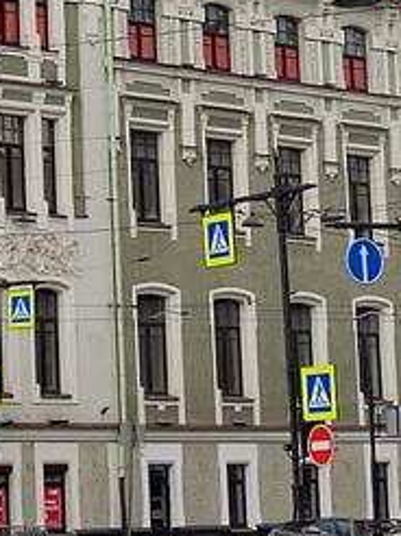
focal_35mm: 178
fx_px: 2754
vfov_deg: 11.0
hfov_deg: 8.2
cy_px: 11
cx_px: -118
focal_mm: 5.52
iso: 300
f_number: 1.9
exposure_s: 1/1703
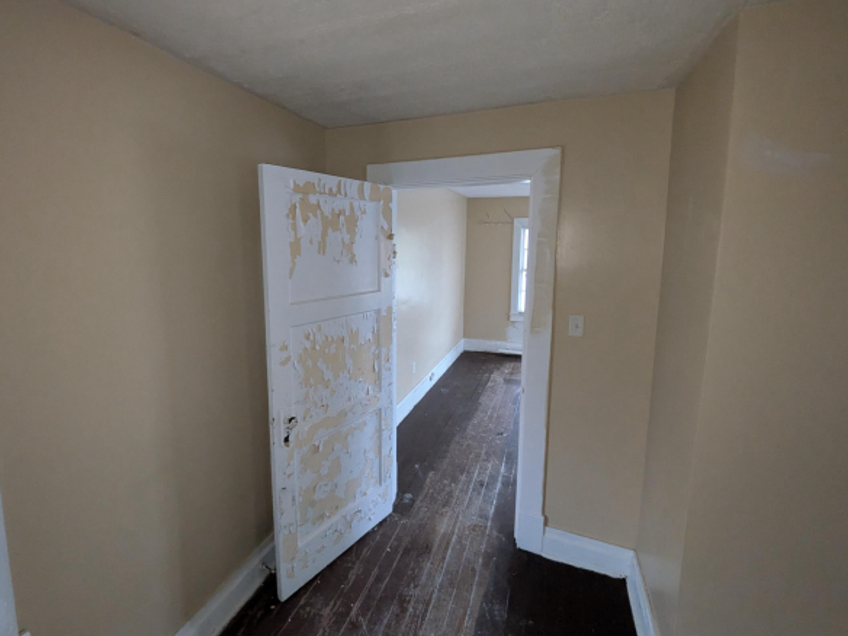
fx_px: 392
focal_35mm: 16
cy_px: 289
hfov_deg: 94.5
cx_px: 412
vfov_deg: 77.9
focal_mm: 1.83
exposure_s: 1/50
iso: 819
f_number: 2.2
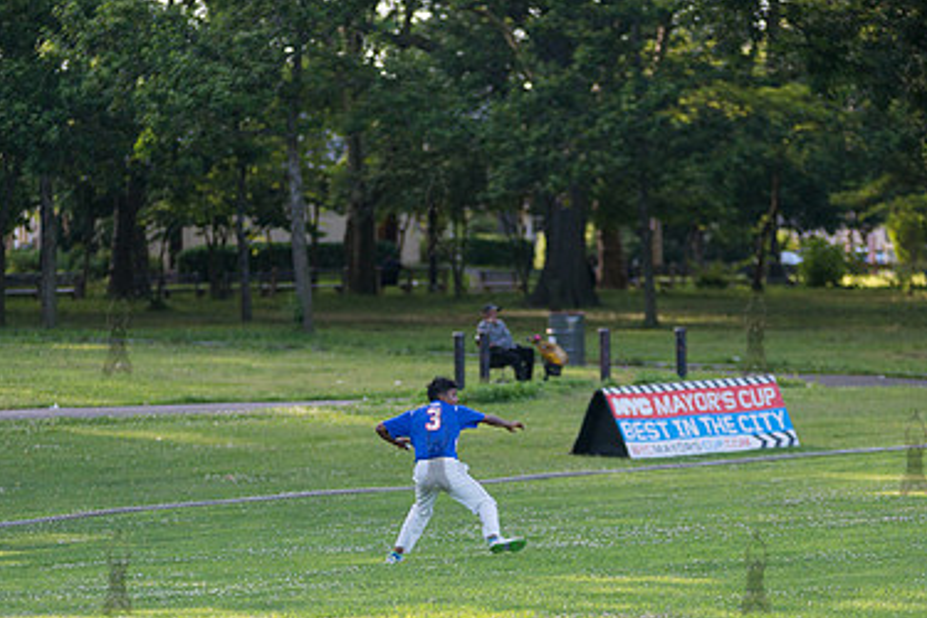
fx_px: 5381
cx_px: 435
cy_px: 451
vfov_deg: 6.6
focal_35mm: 209
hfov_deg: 9.8
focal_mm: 135
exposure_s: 1/2500
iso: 400
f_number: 2.8
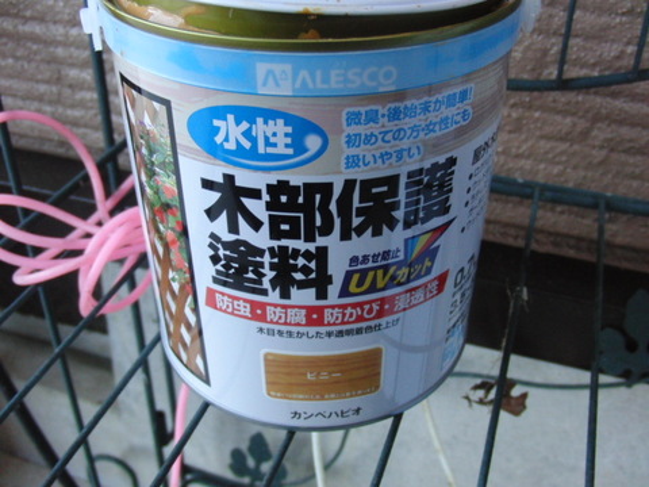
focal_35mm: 37
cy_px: 244
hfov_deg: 50.1
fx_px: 694
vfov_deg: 38.7
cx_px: 324
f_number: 3.6
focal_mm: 6.42
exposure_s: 1/80
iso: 320
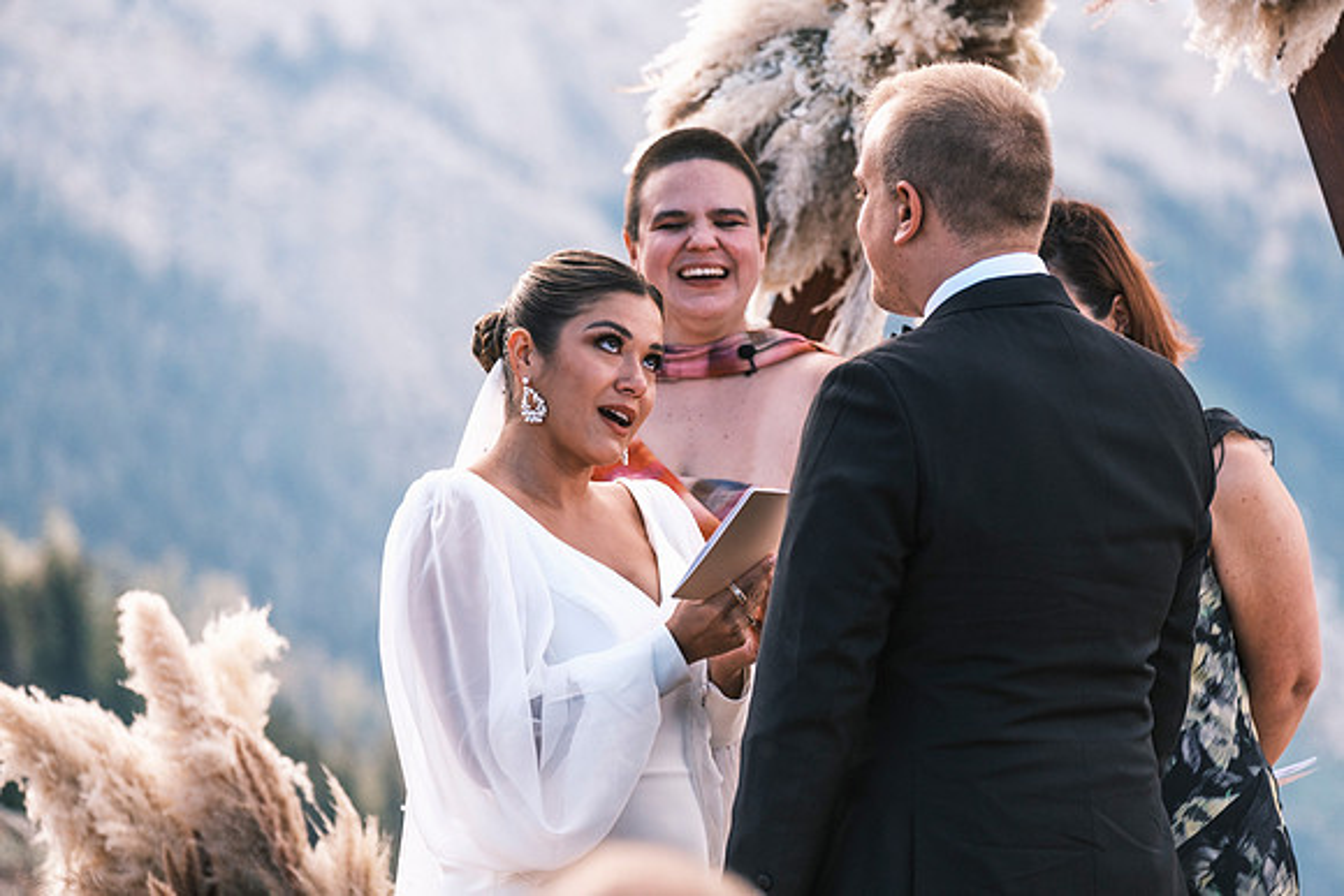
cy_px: 371
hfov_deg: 10.2
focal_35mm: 203
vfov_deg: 6.8
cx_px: 787
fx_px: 7565
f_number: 2.8
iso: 400
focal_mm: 115
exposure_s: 1/950
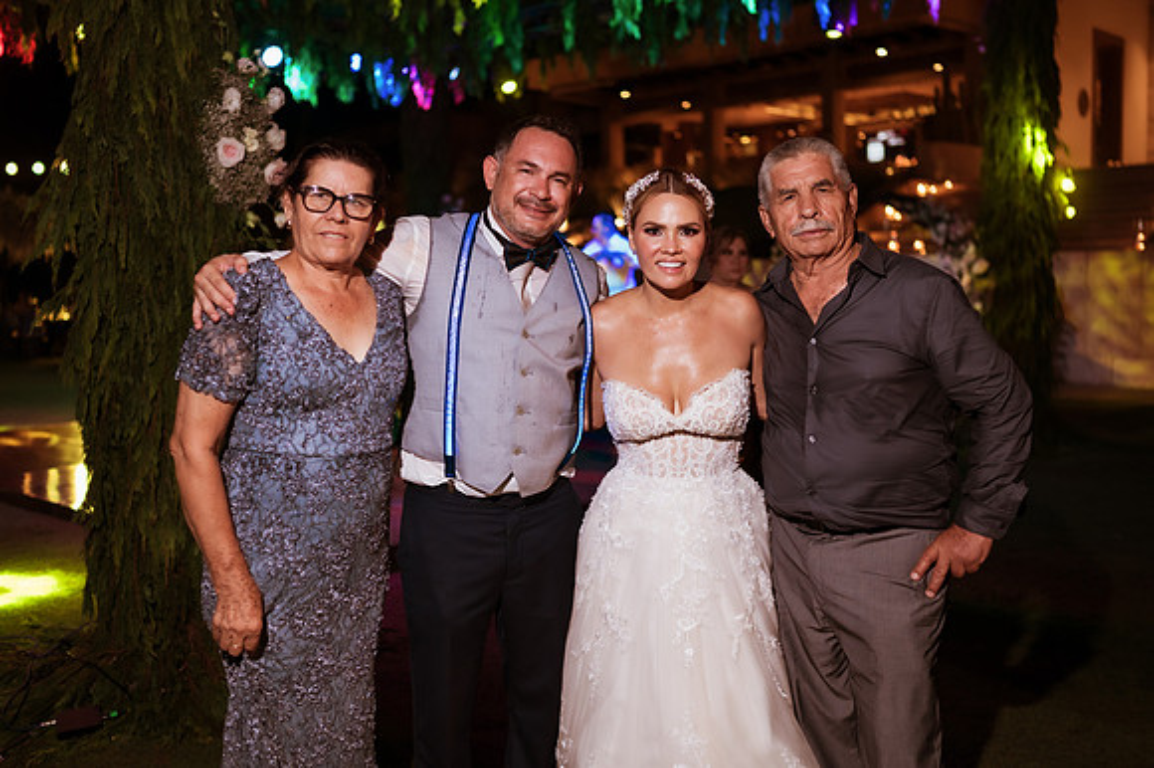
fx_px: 1184
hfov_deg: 52.0
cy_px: 365
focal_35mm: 37
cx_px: 555
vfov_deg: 35.9
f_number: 1.8
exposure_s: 1/160
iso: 1600
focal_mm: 35
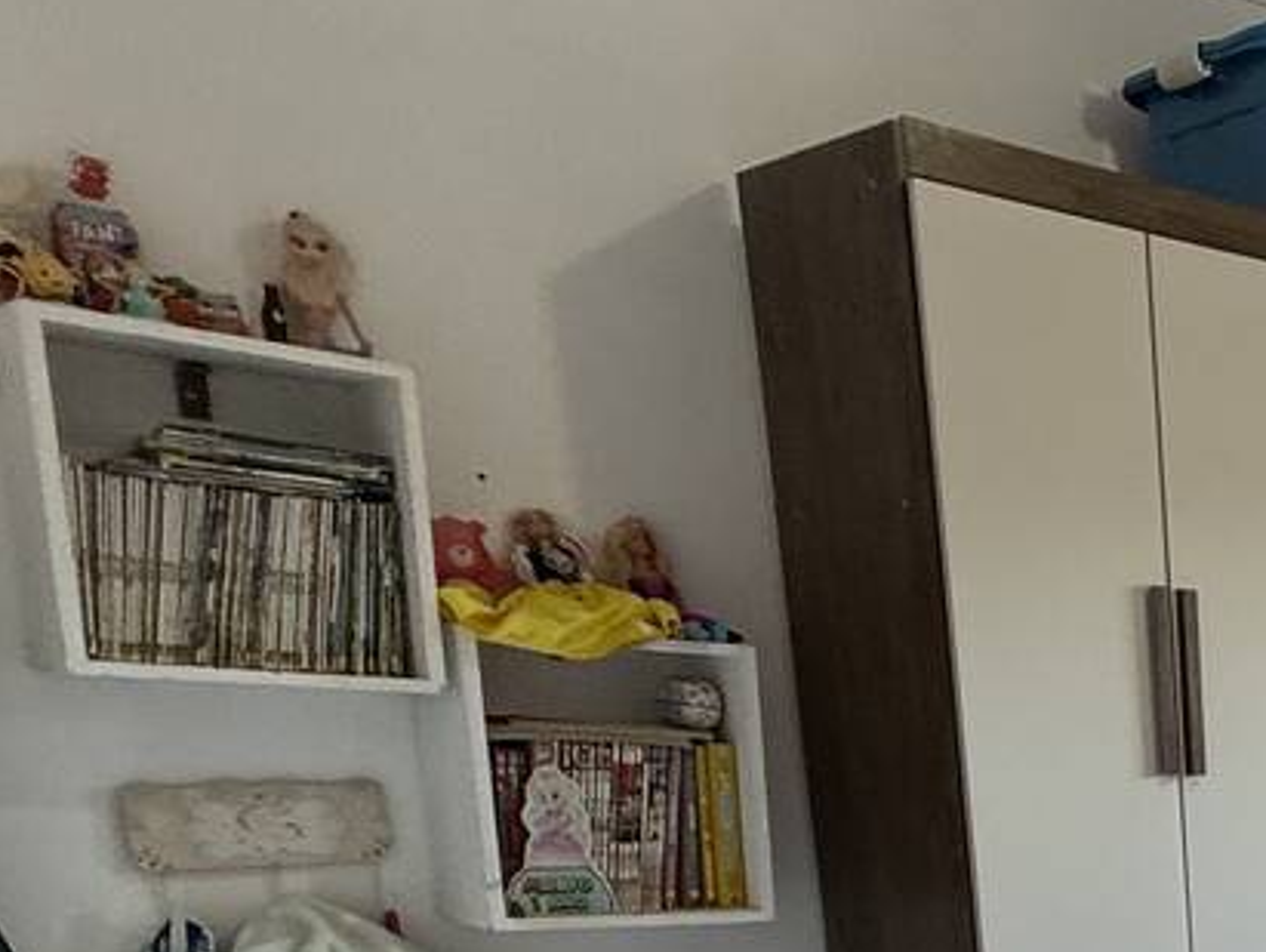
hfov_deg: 27.0
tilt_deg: -13.6
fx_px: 1794
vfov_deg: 26.6
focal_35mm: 49
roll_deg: -1.3
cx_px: 1913
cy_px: 1128
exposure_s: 1/120
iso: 125
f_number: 2.2
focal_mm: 2.22
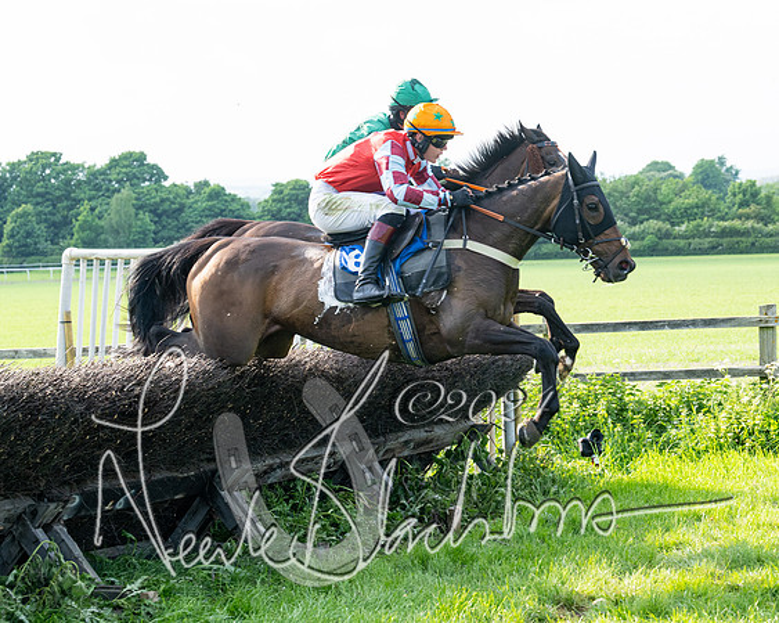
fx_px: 2291
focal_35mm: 99
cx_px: 503
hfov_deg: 19.3
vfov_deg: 15.5
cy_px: 307
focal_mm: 70
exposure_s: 1/1000
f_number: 5
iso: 400
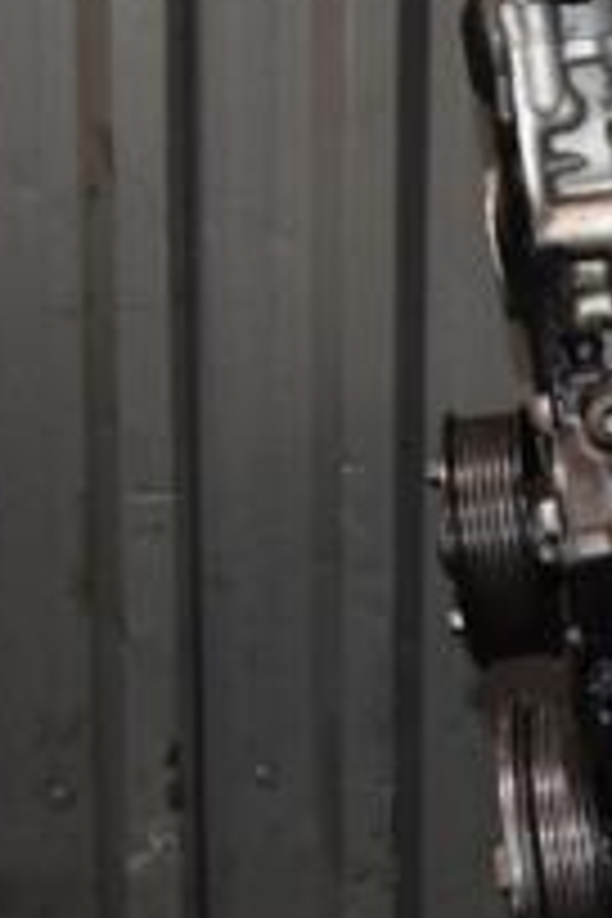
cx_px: 1066
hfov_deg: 12.9
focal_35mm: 97
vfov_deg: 21.0
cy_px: 508
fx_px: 2473
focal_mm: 22
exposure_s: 1/60
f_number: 5
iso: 800
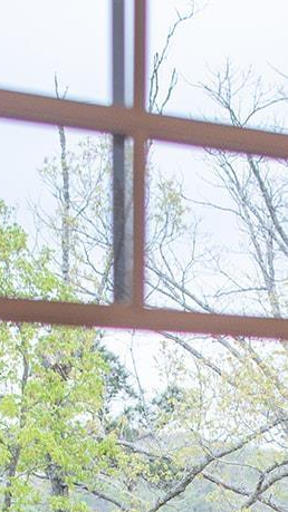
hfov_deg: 6.4
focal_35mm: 190
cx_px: 334
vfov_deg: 11.0
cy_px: 715
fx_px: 2581
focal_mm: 35
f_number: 3.5
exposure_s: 1/500
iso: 200
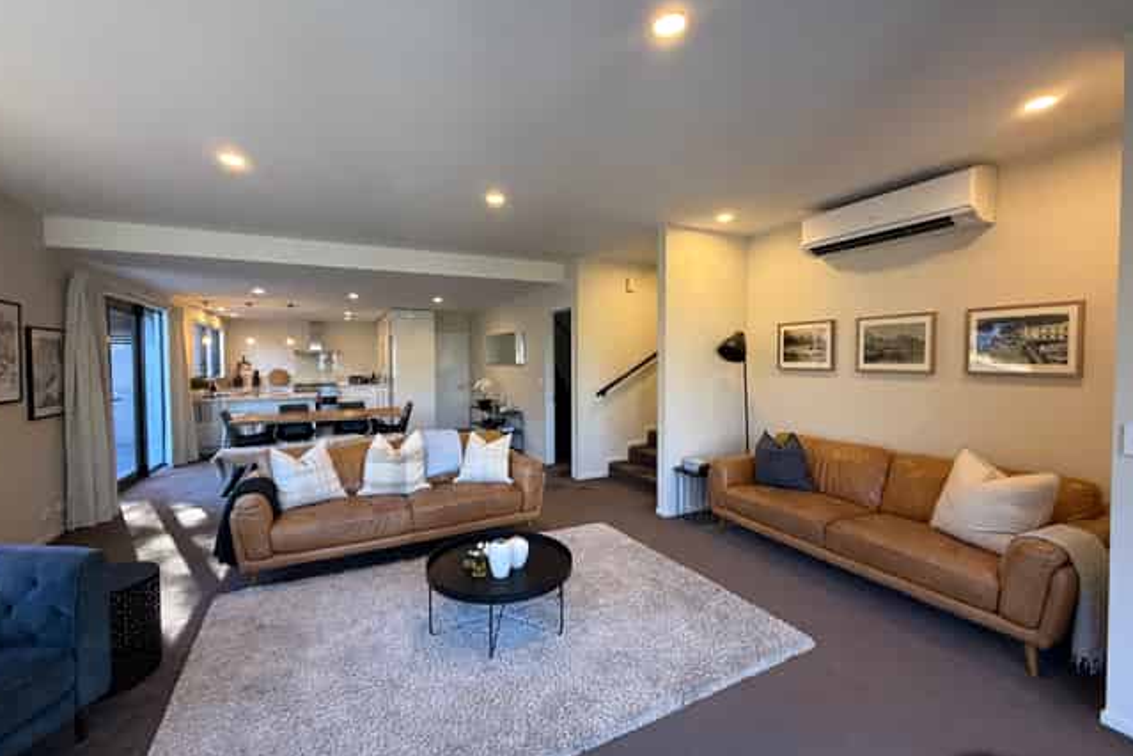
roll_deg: +0.5
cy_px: 375
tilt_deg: -2.4
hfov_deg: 100.4
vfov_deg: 77.3
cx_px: 559
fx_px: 472
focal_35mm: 15
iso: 125
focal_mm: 2.22
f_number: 2.2
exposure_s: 1/100
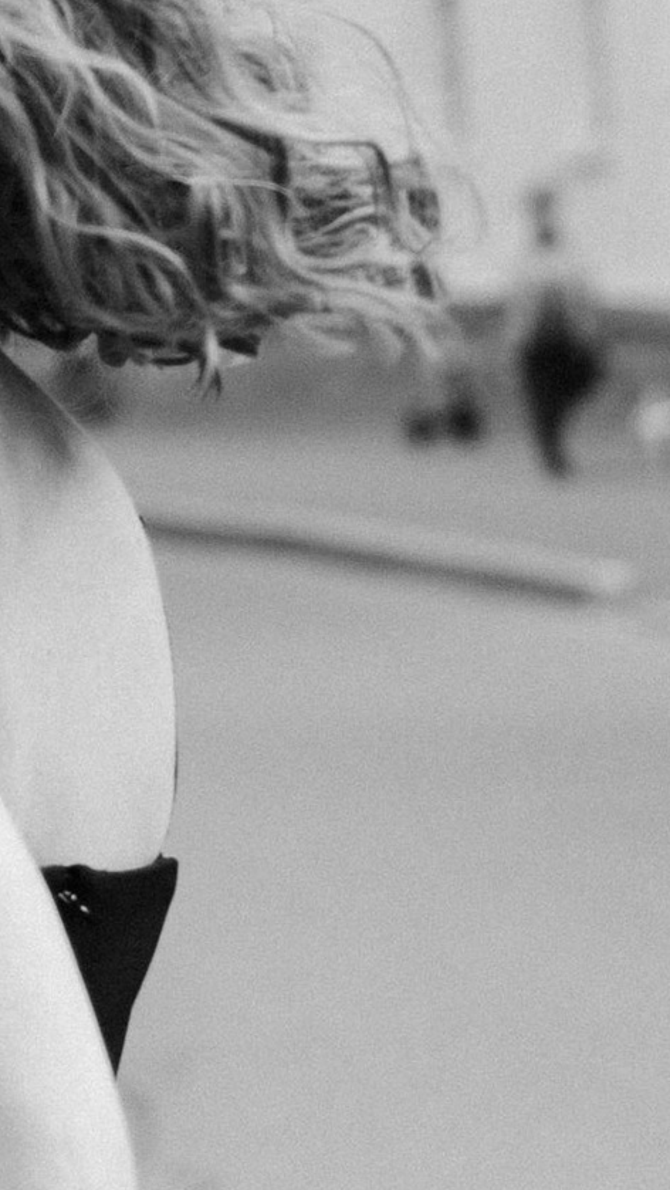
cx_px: -216
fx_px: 7983
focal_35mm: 253
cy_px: 623
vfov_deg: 8.5
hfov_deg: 4.8
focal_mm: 35
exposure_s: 1/400
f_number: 2.5
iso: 100
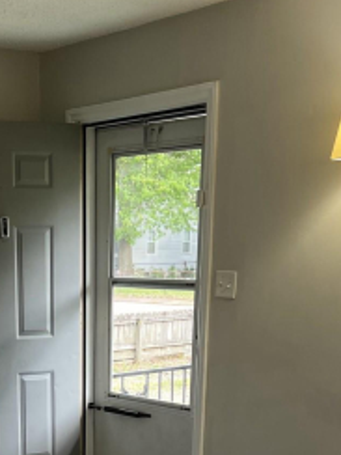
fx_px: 933
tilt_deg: -17.2
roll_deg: +1.1
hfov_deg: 20.3
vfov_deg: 25.2
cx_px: 30
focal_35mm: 71
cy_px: 519
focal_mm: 5.7
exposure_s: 1/120
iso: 64
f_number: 1.5
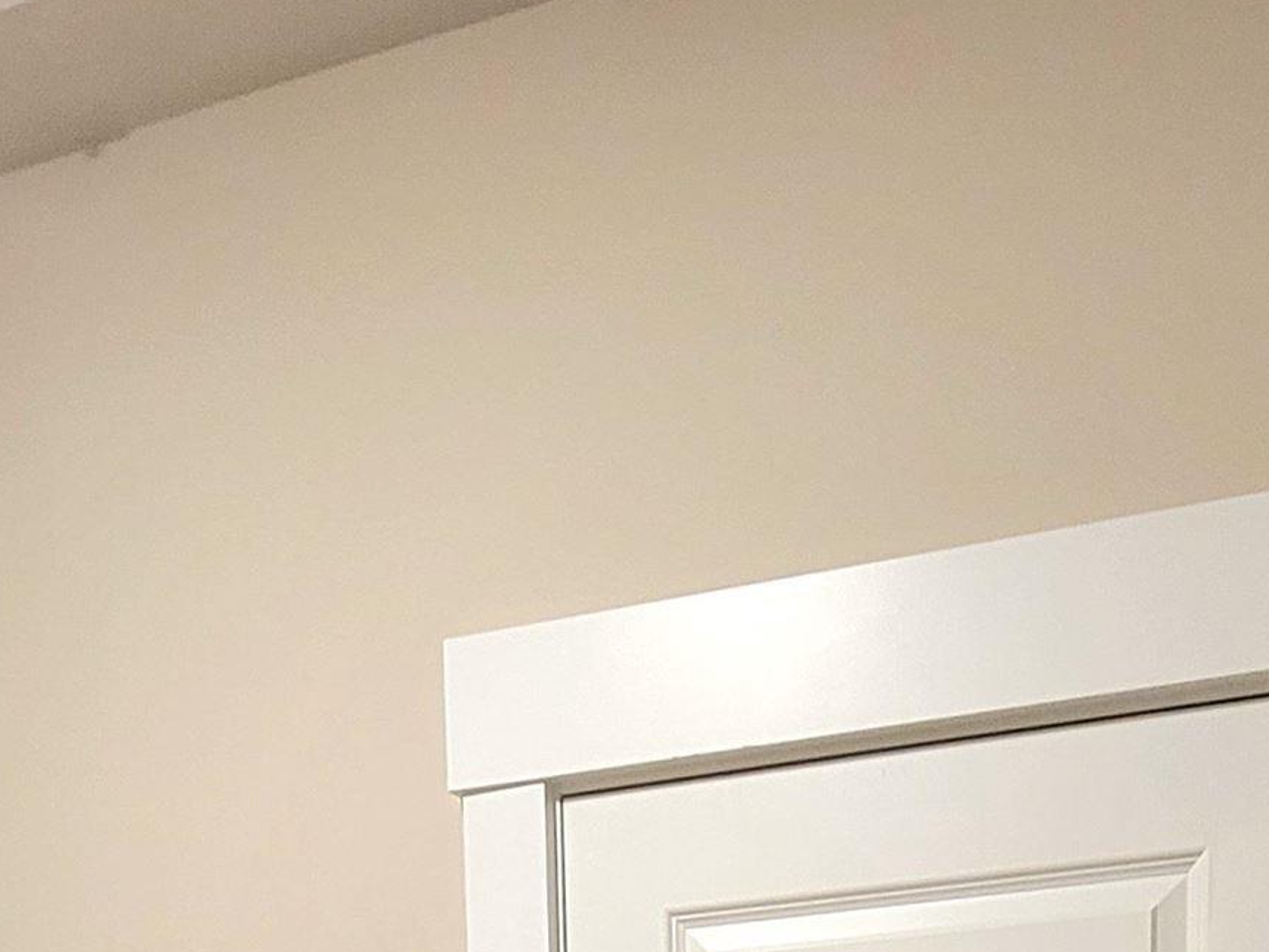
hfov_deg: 41.2
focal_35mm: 46
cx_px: 716
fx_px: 1686
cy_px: 1580
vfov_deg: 22.7
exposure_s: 1/30
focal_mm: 2.2
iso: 320
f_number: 2.2
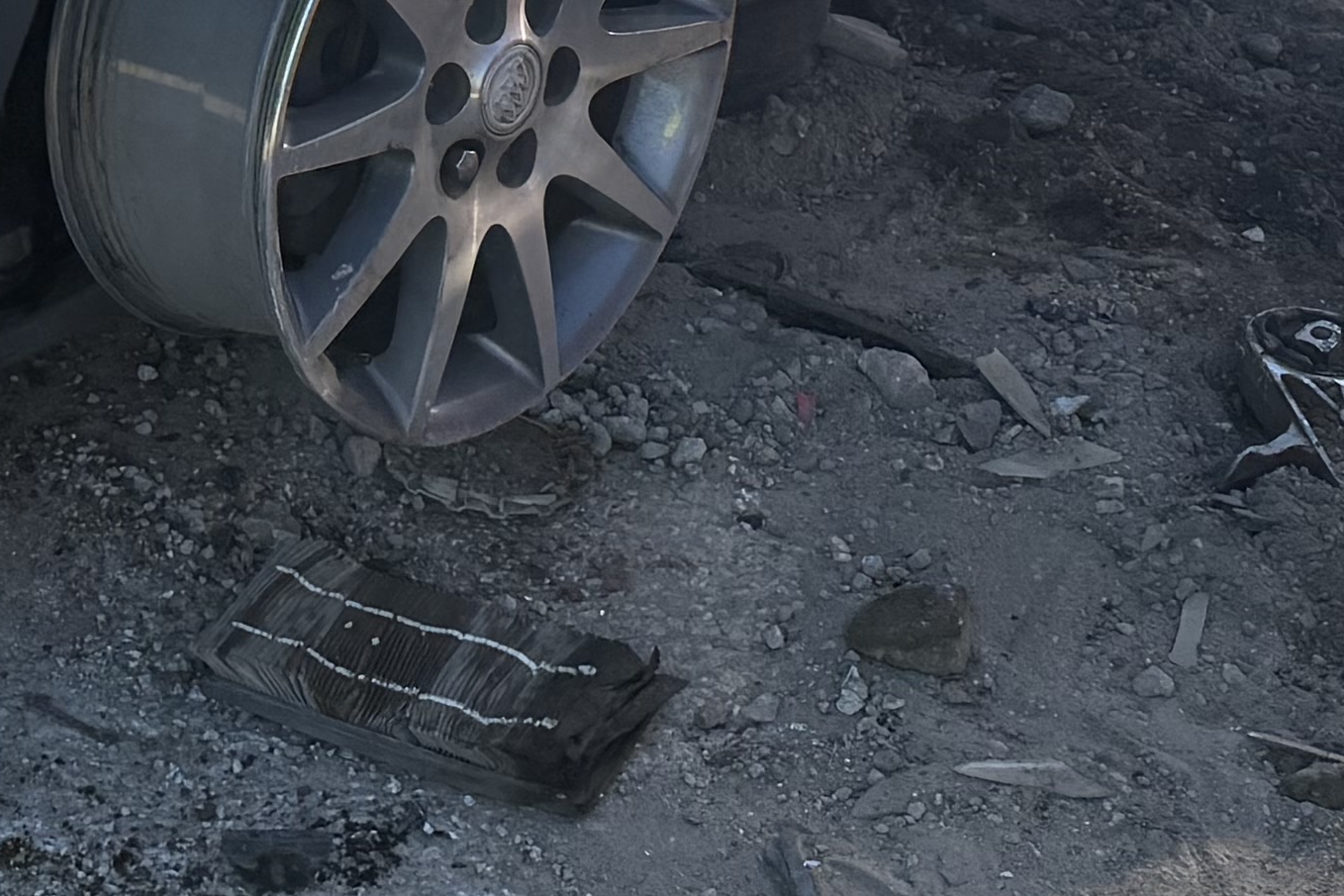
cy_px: -669
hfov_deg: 19.0
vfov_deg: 12.1
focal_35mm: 105
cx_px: 44
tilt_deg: -10.0
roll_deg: -0.6
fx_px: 3919
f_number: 1.78
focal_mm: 6.76
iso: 100
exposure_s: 1/3279
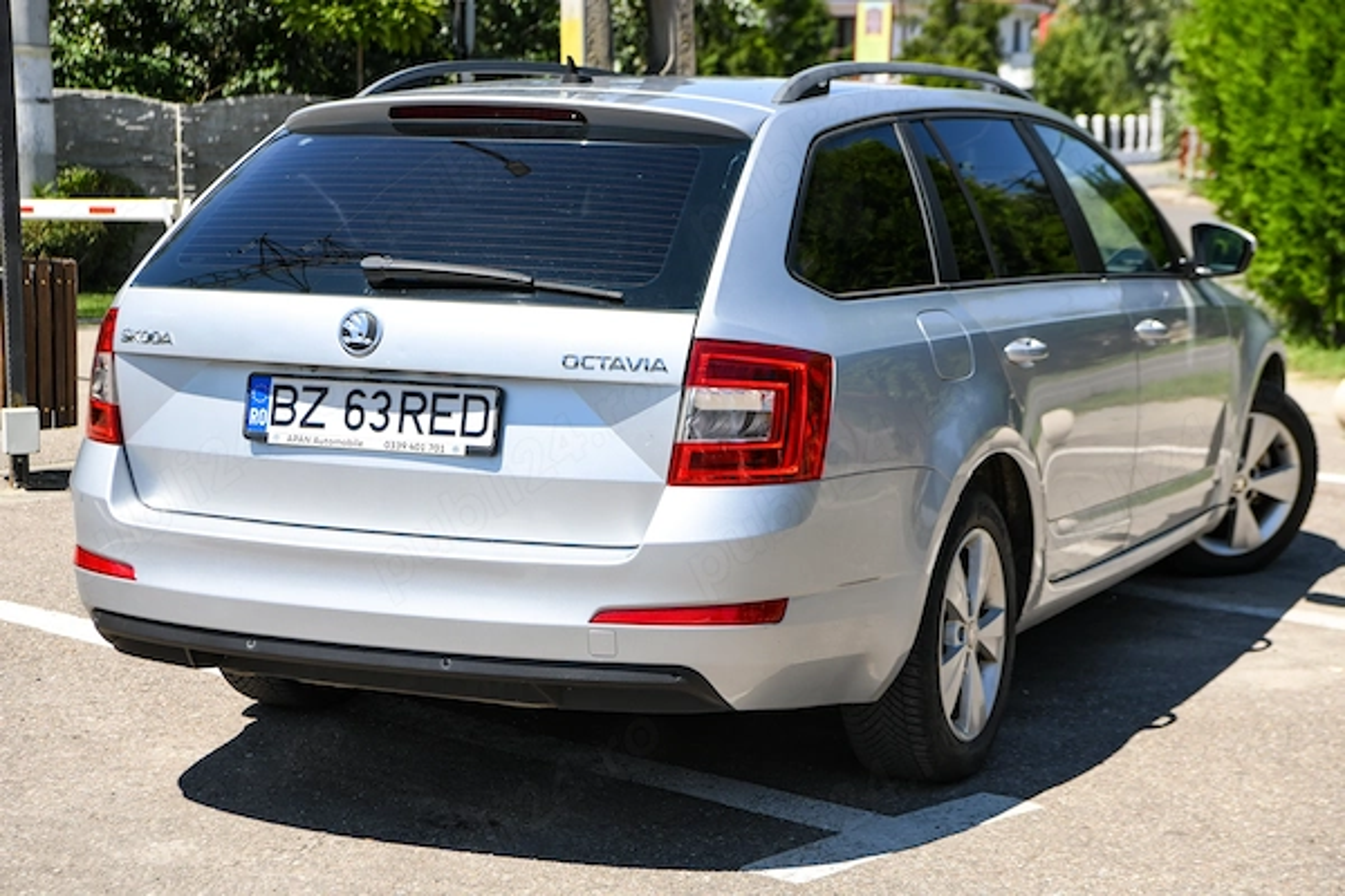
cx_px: 672
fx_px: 2615
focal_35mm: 70
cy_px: 448
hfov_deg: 28.8
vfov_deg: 19.5
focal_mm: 70
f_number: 7.1
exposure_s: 1/640
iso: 250
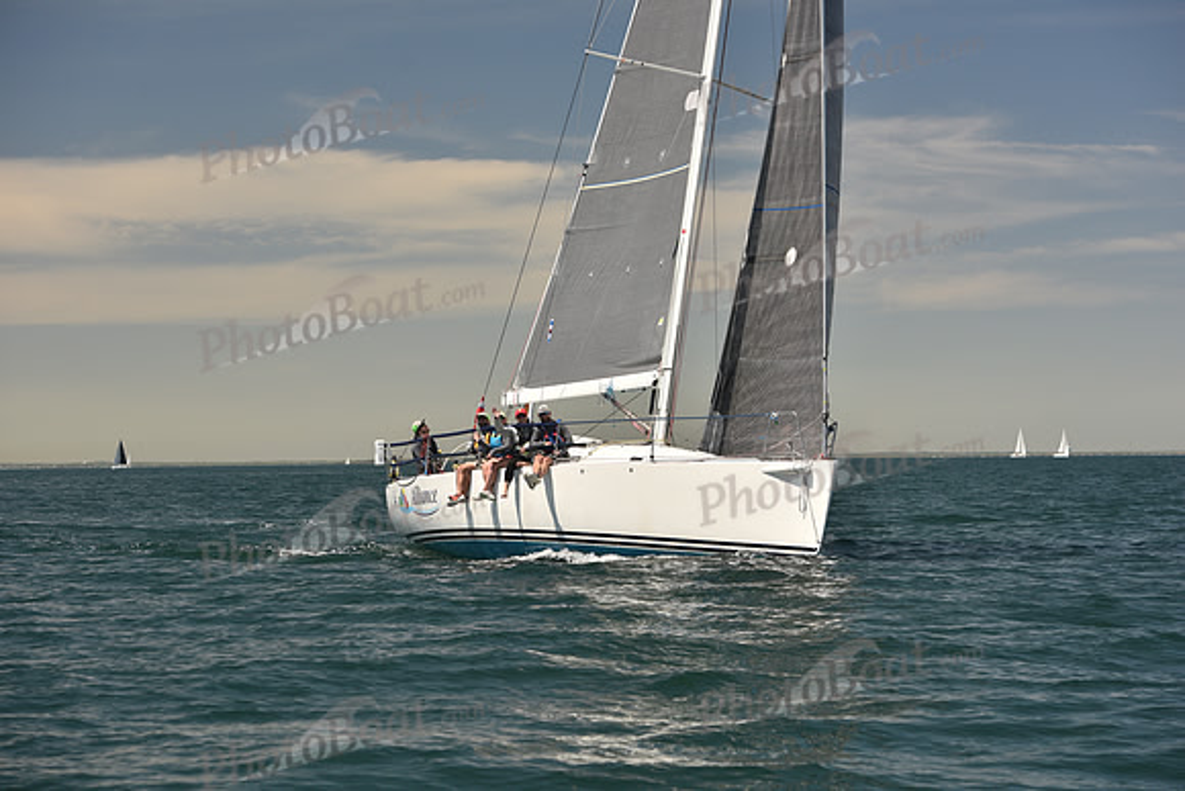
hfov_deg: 22.6
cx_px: 592
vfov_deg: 15.2
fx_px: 2963
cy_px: 396
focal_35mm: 90
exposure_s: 1/800
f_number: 5.6
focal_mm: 90
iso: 250
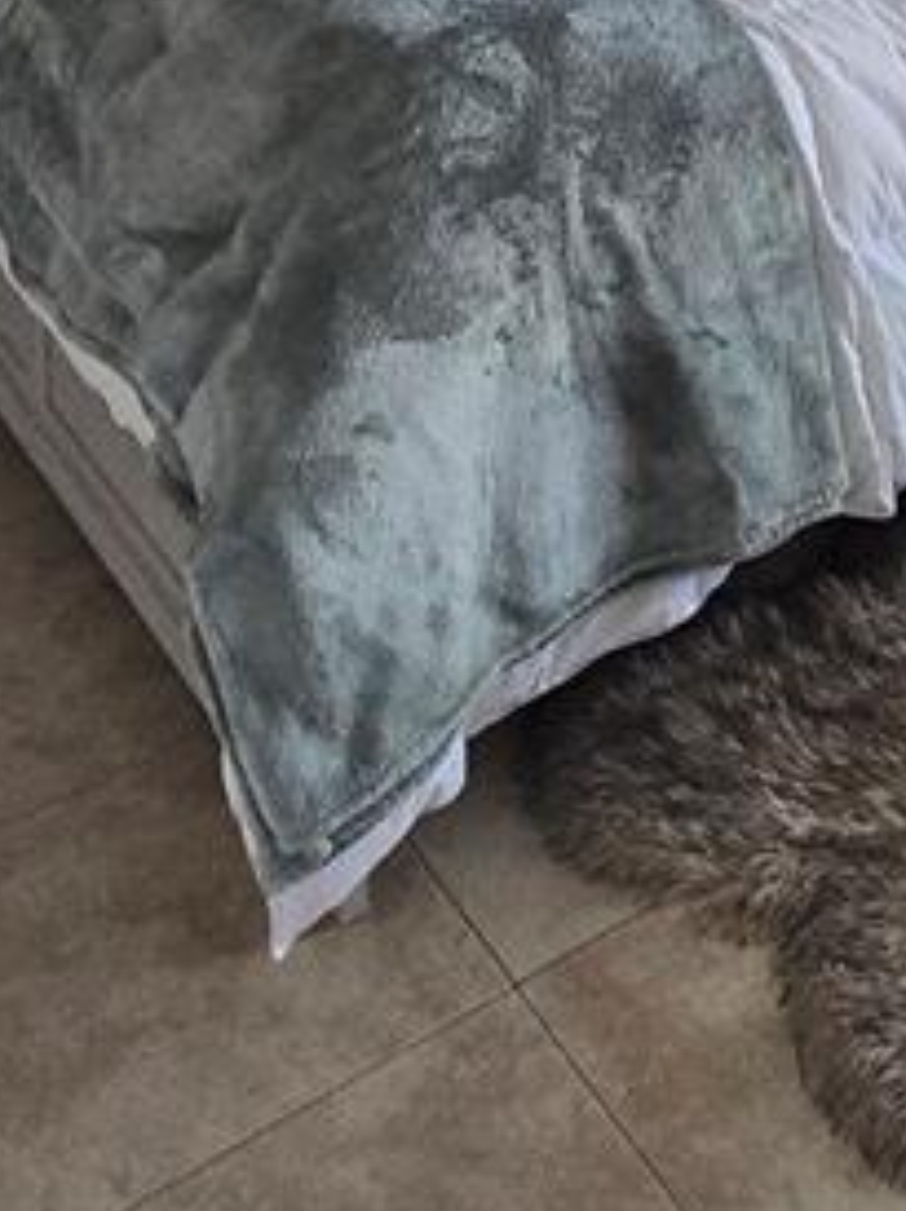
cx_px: 893
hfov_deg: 24.5
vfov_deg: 26.1
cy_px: -544
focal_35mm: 57
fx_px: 1992
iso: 400
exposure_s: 1/60
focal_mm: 2.2
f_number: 2.2
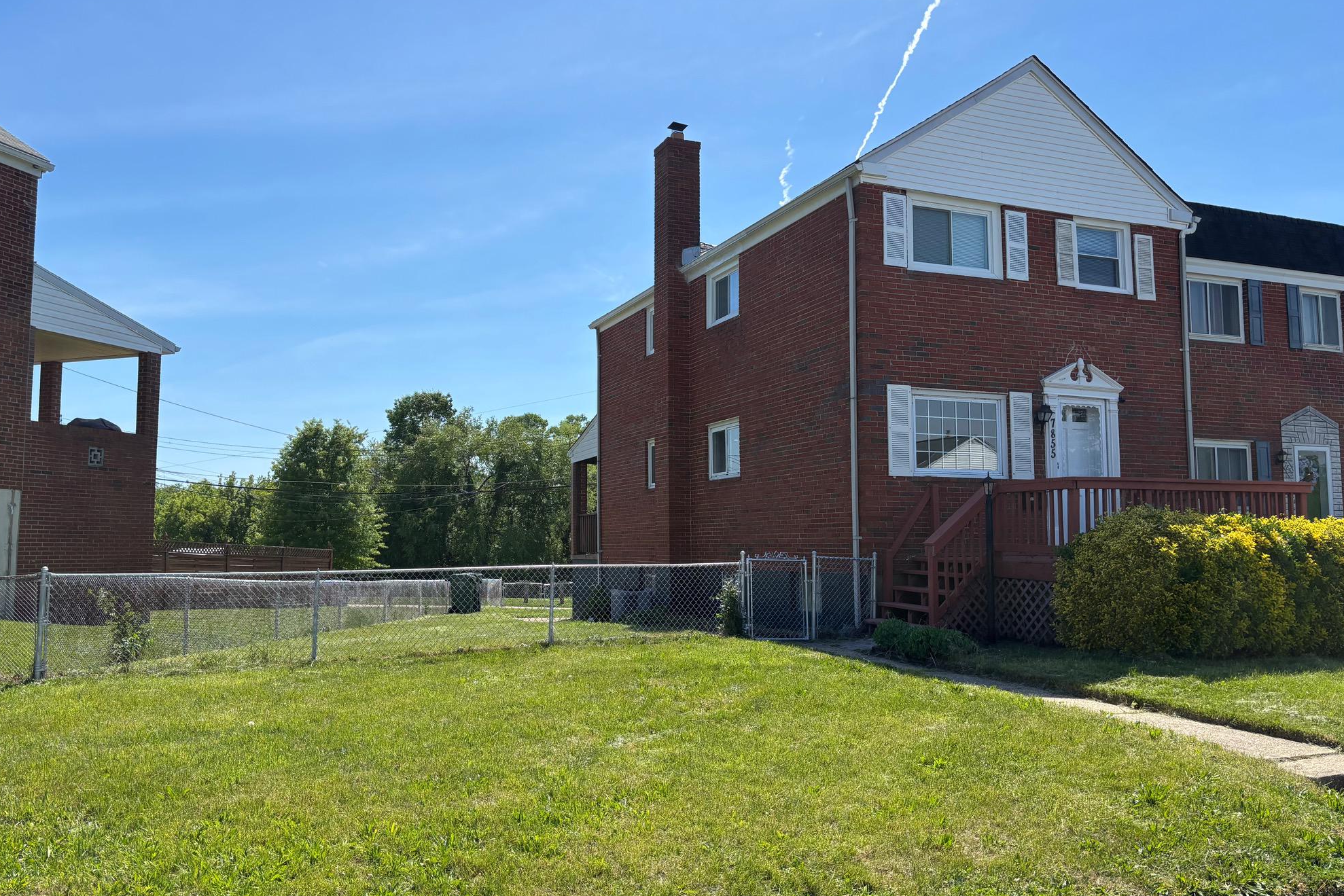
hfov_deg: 65.5
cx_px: 654
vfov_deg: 46.4
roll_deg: +0.2
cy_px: 460
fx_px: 1045
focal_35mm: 28
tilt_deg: +5.1
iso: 50
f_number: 1.6
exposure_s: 1/3650
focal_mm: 5.96
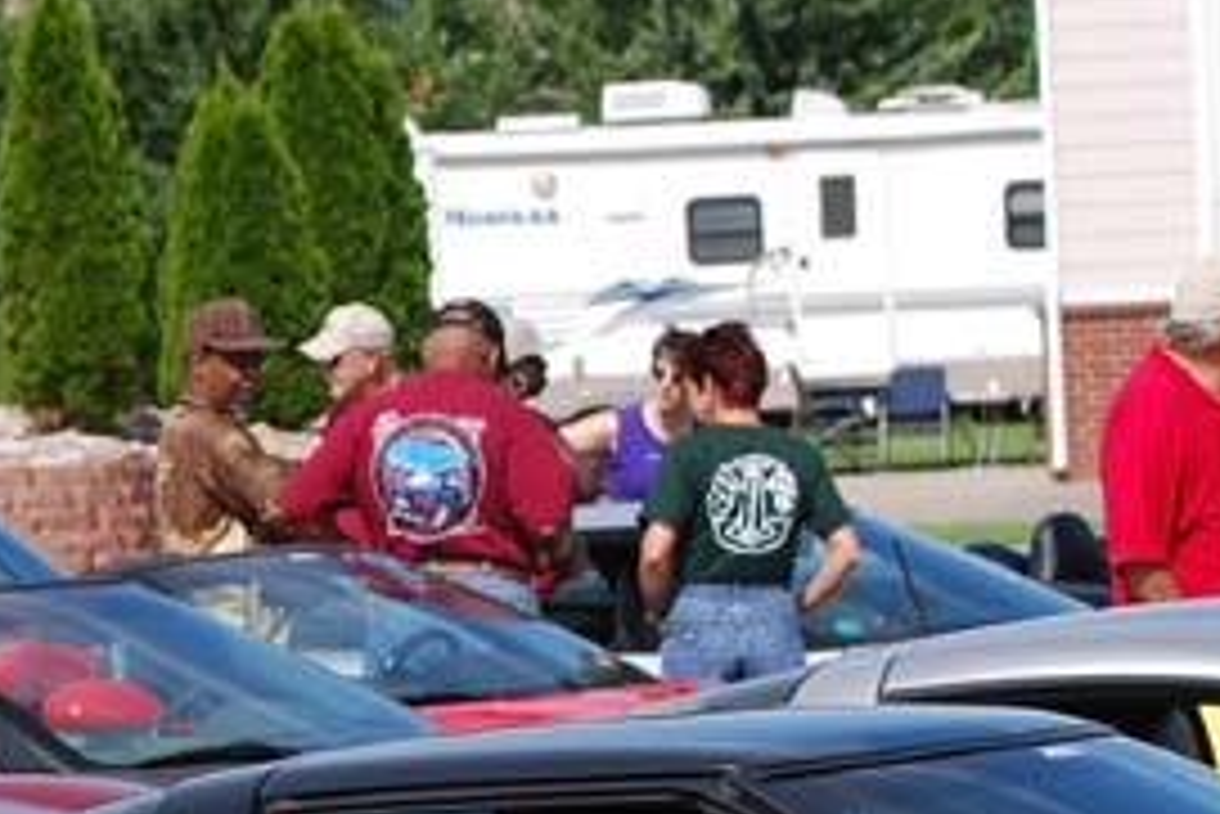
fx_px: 13460
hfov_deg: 5.2
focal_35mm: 397
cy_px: 816
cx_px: -383
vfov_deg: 3.5
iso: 100
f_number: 5.6
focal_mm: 70
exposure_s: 1/500
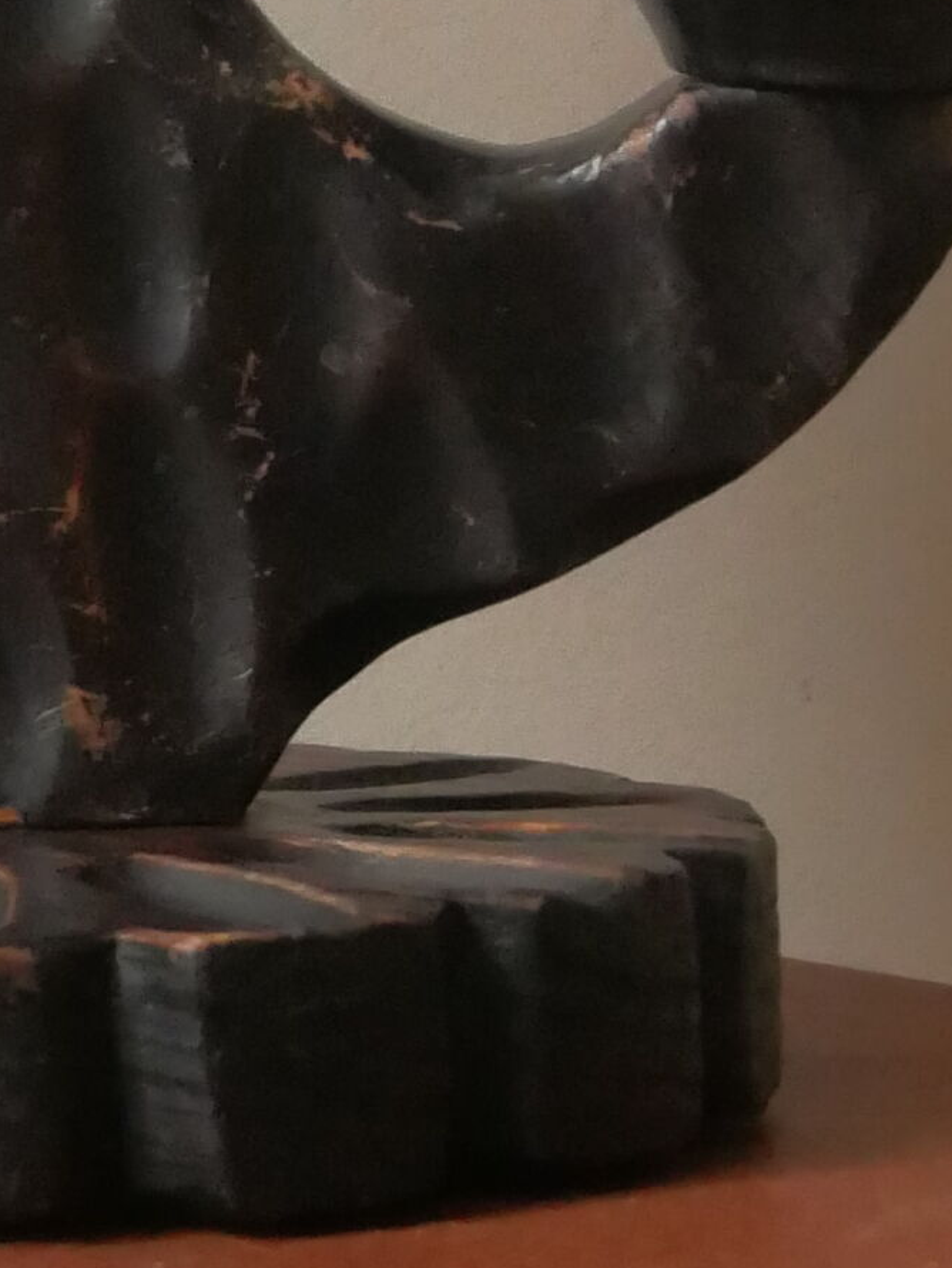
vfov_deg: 10.0
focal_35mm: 196
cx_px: 33
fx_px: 7184
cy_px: -181
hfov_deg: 7.6
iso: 2500
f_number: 4.3
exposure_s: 1/60
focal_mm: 19
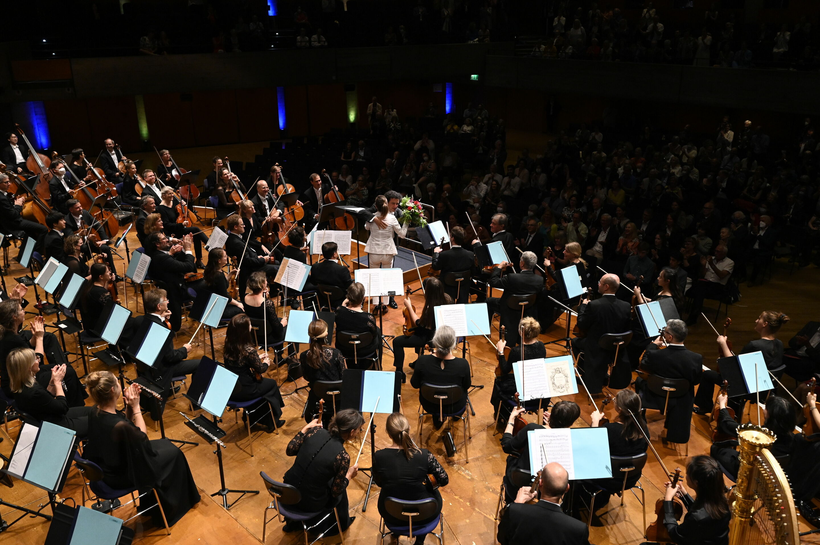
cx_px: 410
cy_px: 272
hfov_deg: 62.0
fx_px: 683
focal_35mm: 30
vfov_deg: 43.5
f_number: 5.6
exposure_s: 1/200
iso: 3200
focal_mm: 30
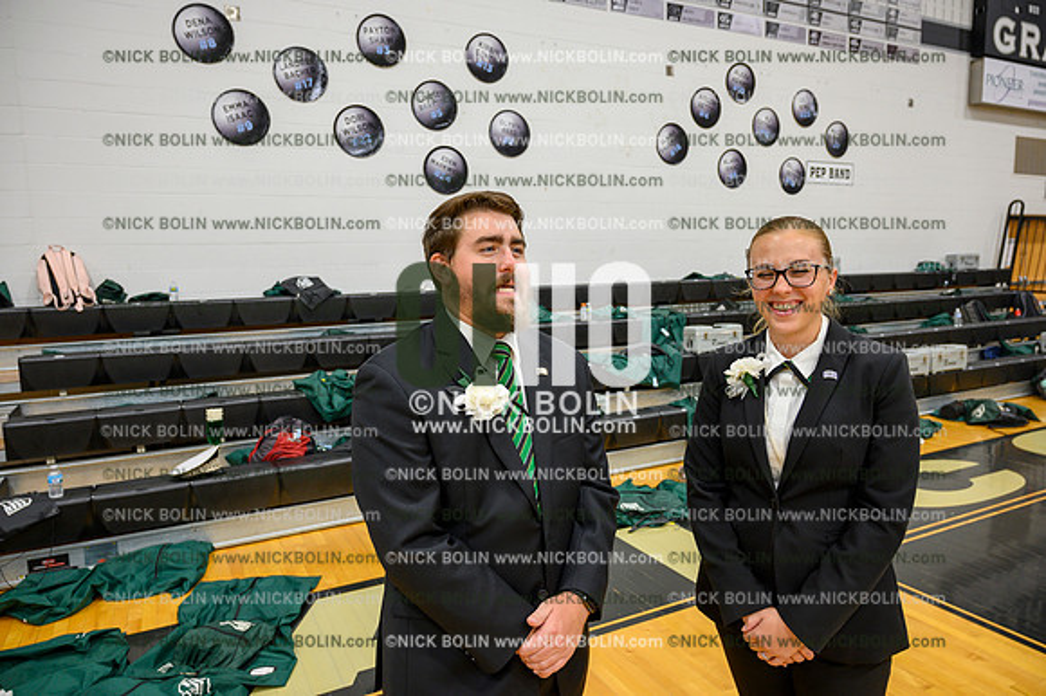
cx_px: 523
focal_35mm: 24
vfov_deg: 53.1
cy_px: 348
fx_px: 697
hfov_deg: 73.8
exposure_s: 1/50
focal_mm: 24
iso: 800
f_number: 4.5
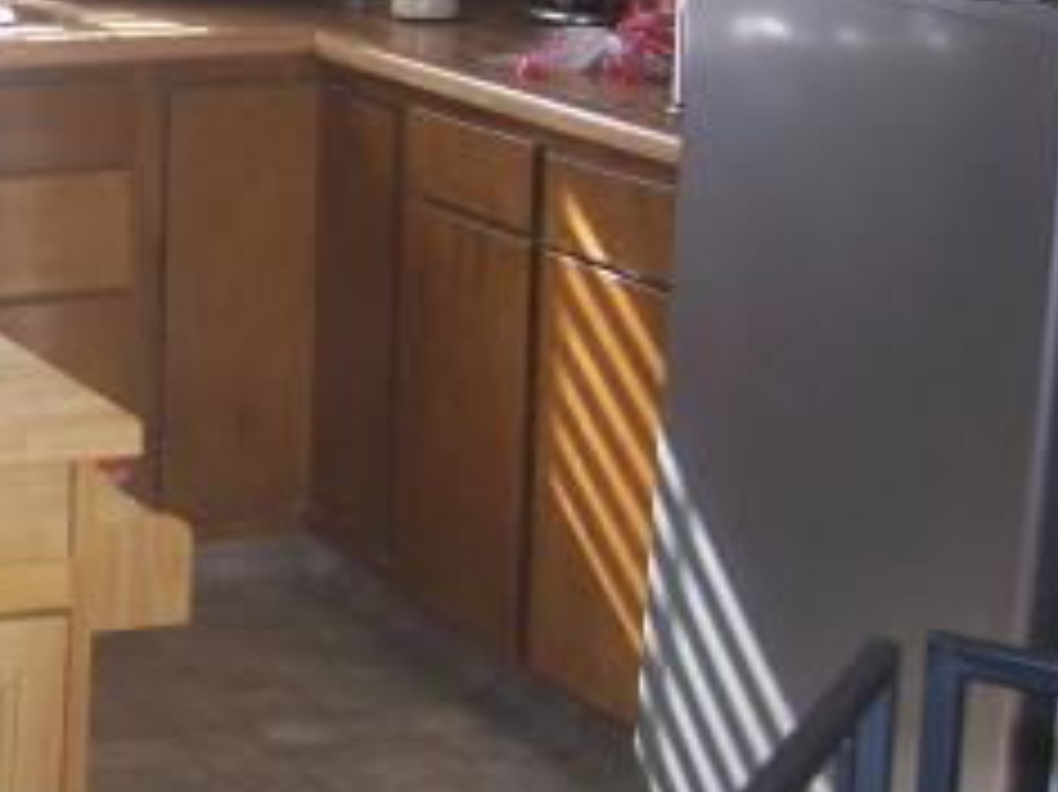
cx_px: -369
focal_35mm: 98
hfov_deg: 18.5
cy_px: -90
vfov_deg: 14.7
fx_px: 2994
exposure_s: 1/60
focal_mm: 6.2
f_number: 2.8
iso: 125
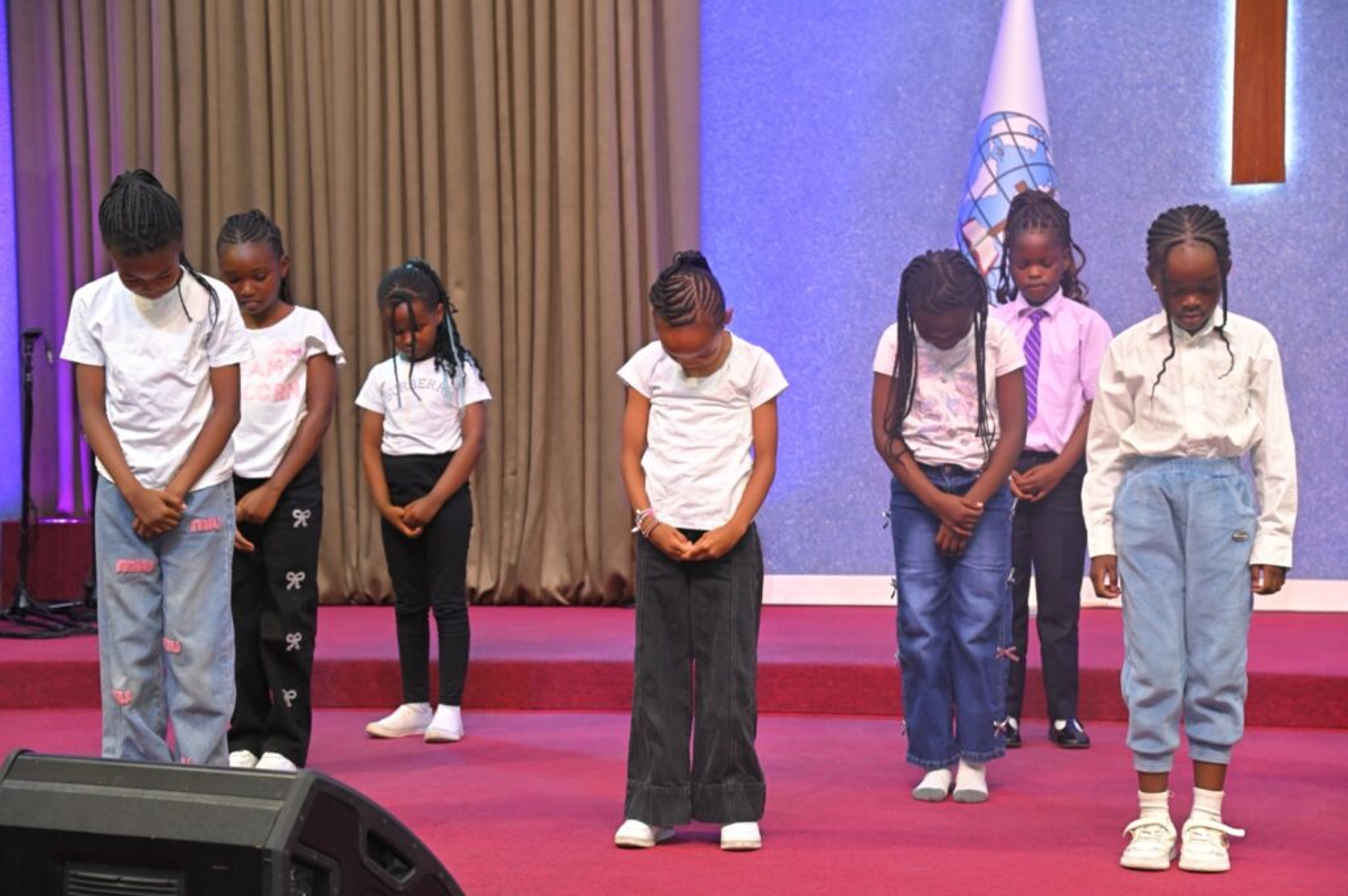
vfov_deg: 19.4
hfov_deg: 28.9
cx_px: 674
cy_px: 448
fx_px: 2619
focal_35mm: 70
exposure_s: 1/200
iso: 2500
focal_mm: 70
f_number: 5
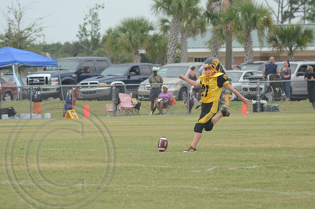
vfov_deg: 4.6
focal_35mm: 300
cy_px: 104
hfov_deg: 6.9
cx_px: 158
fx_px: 2619
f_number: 6.3
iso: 400
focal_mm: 200
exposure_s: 1/800
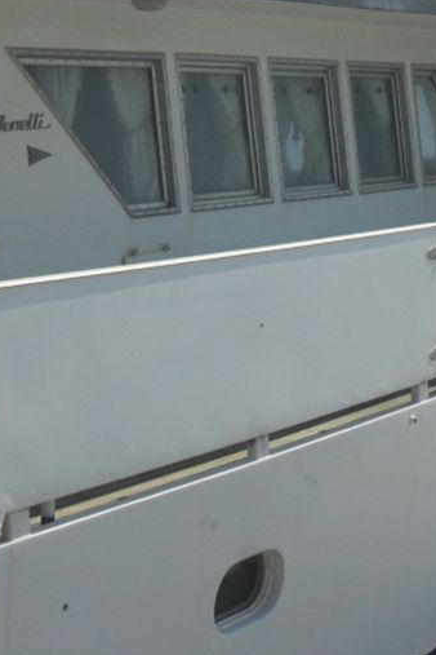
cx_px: 123
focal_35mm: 84
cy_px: 140
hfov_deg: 16.2
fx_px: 1526
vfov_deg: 23.9
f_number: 8.9
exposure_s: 1/350
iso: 100
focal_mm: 6.2
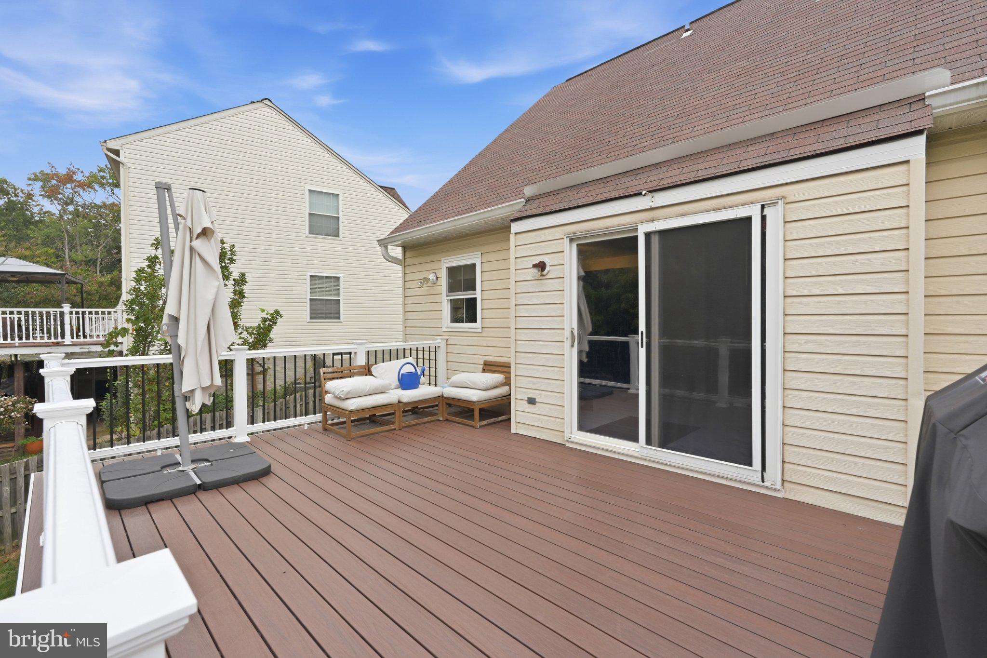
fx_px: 439
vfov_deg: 73.7
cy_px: 329
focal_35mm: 16
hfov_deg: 96.7
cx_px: 494
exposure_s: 1/125
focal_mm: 16
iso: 200
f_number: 8
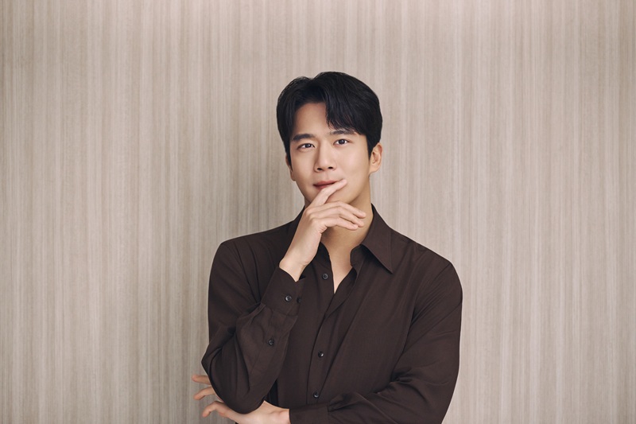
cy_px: 212
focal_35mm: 135
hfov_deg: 15.2
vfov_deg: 10.2
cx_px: 318
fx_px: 2384
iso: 2000
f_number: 4.5
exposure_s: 1/320
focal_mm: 135
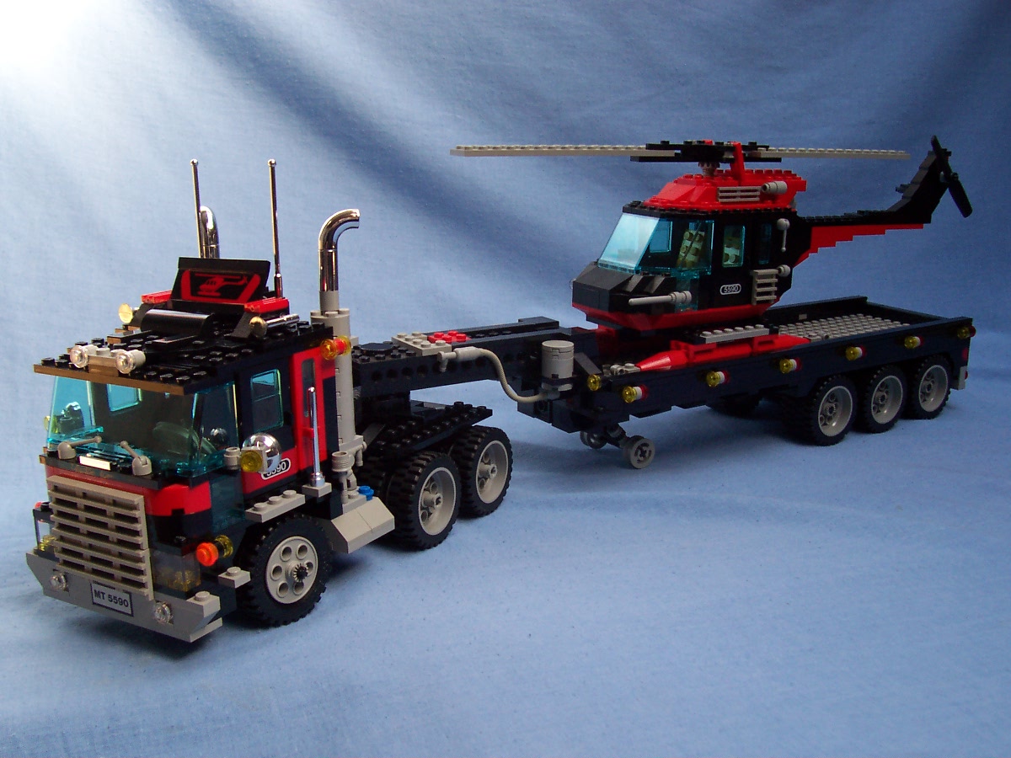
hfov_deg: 50.1
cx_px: 506
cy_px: 379
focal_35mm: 37
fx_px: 1081
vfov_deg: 38.7
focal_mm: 5.6
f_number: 2.8
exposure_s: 1/180
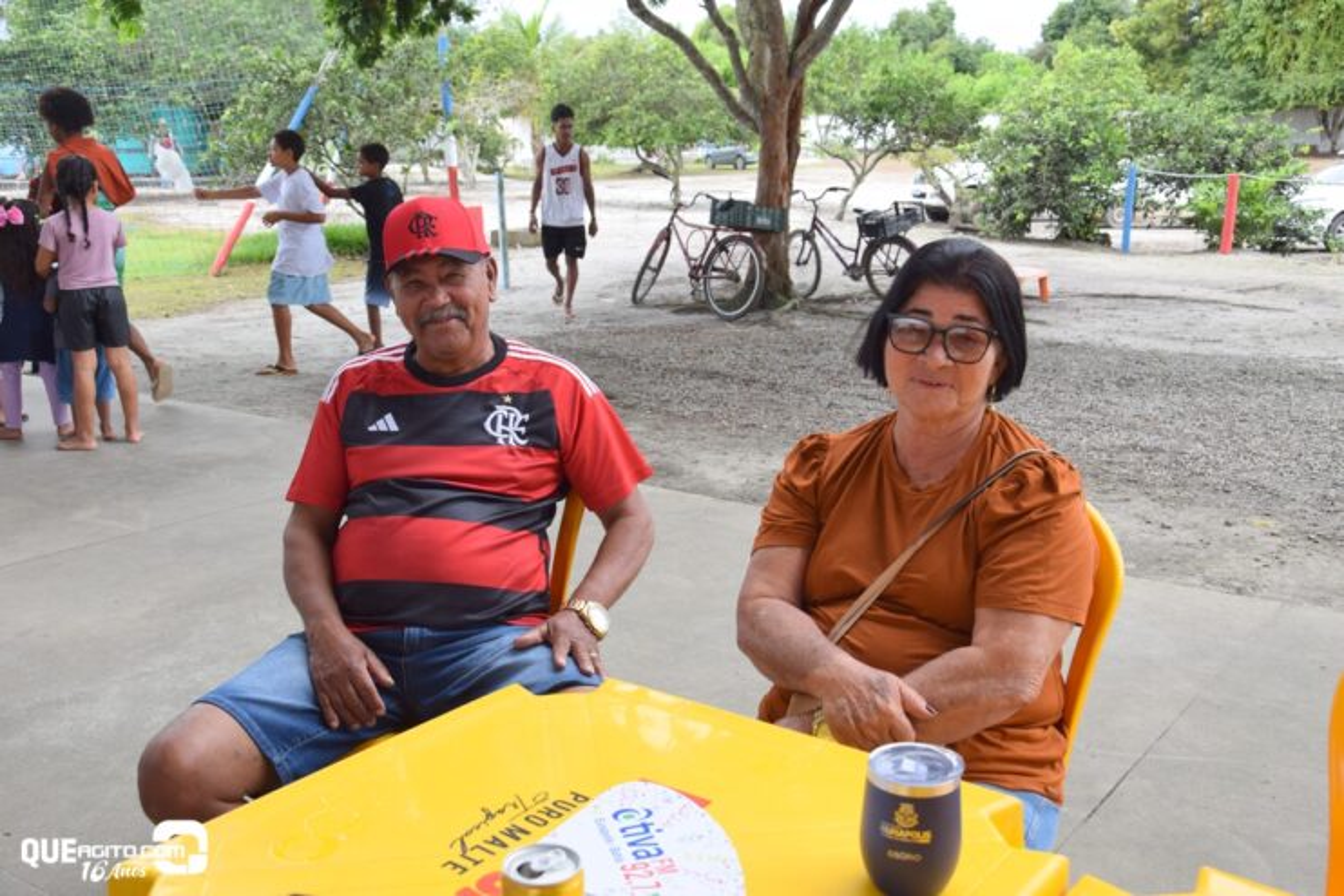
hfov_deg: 51.3
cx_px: 672
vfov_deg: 35.5
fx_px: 1400
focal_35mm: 38
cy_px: 448
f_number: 7.1
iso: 400
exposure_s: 1/200
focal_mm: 25
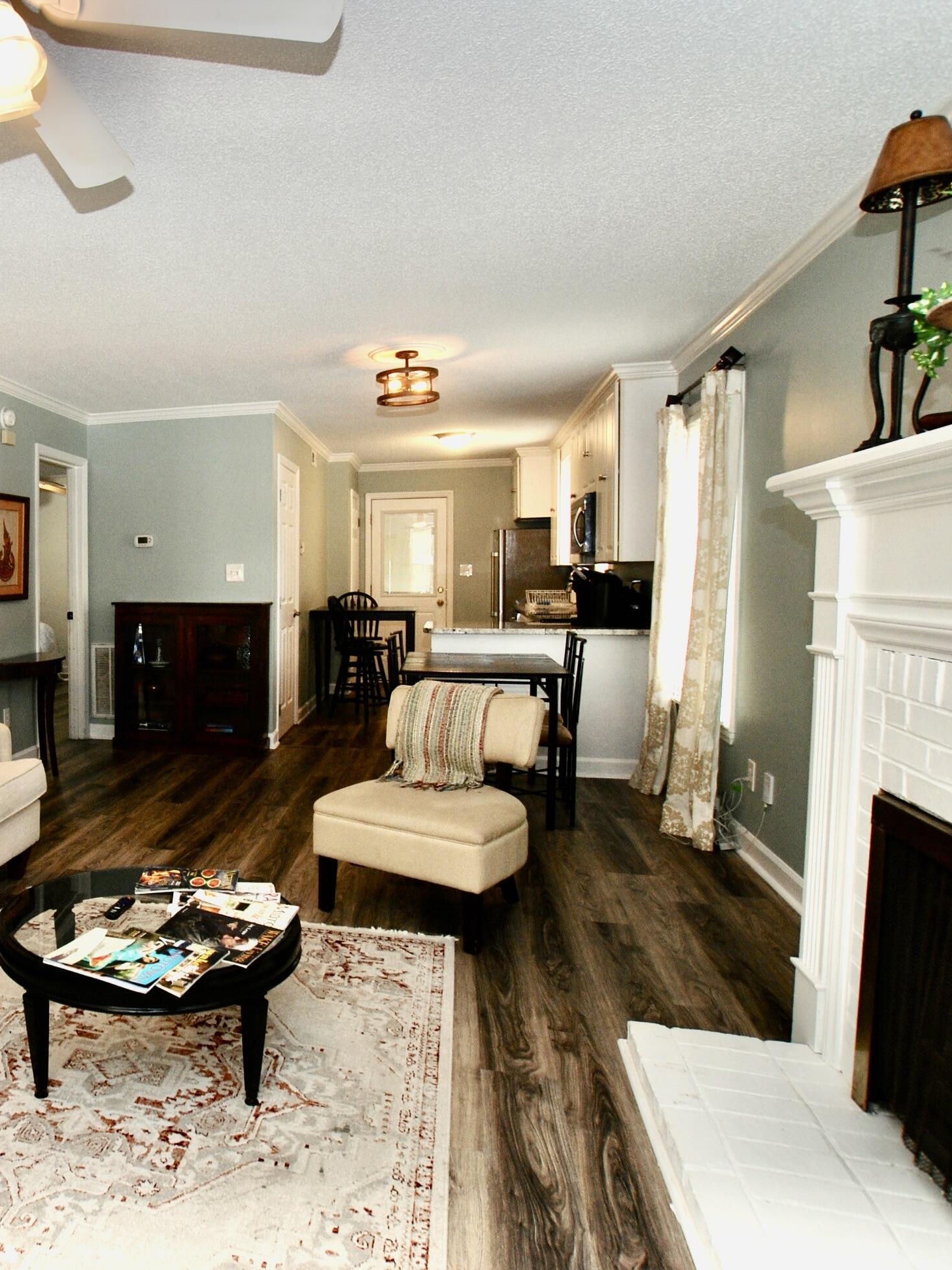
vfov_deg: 72.2
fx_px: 870
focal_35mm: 24
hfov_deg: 52.4
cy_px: 635
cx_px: 149
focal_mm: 11
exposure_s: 1/60
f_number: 4.5
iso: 200
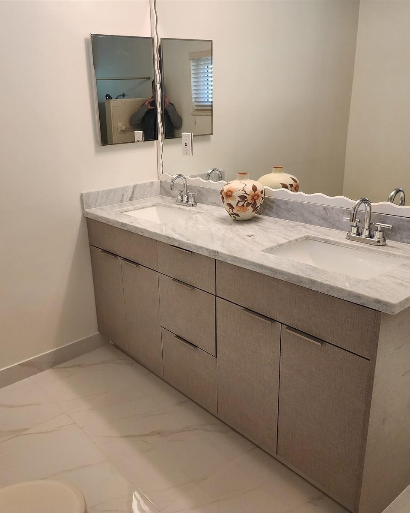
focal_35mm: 30
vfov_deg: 58.8
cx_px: 163
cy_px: 257
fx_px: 455
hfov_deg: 48.2
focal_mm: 6.4
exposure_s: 1/120
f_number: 1.8
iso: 250
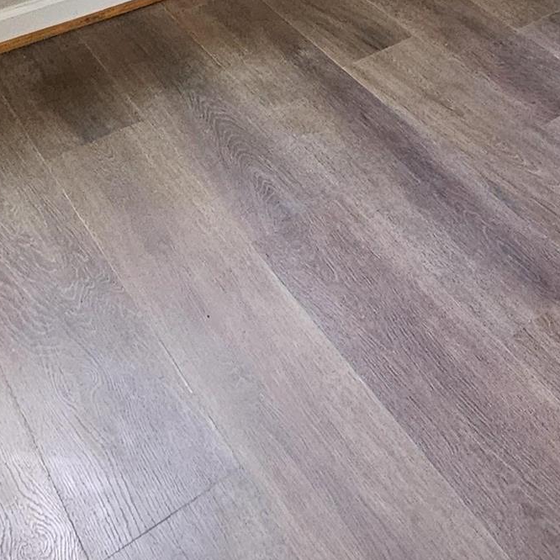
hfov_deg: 28.8
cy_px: -378
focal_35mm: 53
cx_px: 636
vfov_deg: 22.7
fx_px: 970
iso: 320
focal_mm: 2.2
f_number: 2.2
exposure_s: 1/40
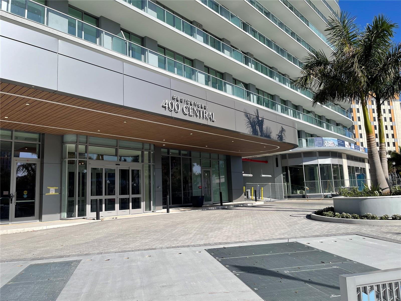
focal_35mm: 25
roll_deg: +2.5
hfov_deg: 69.4
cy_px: 150
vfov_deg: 54.9
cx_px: 200
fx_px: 290
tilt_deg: +8.2
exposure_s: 1/4348
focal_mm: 5.1
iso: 32
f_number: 1.6
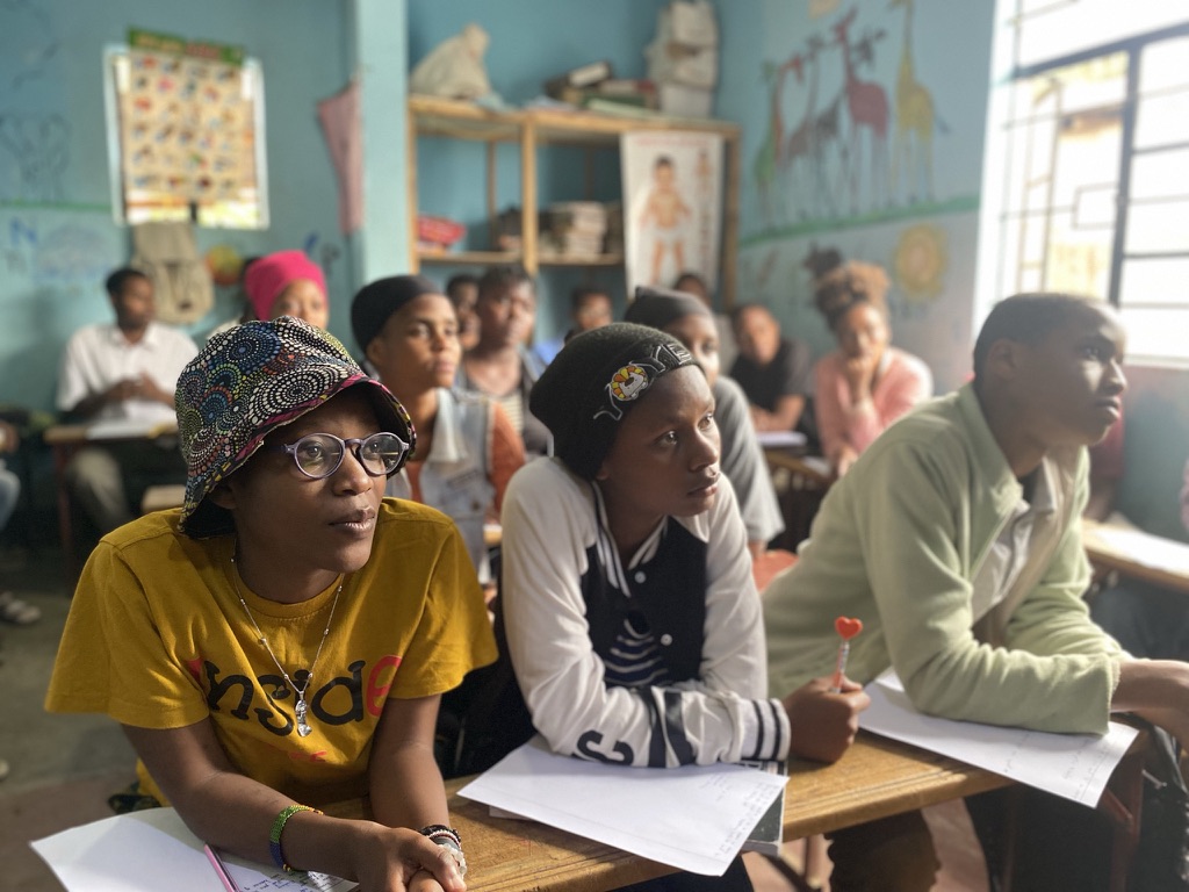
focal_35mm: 26
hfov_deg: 67.3
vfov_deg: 53.1
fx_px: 893
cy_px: 446
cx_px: 594
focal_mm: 4.25
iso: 400
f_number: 1.8
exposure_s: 1/60
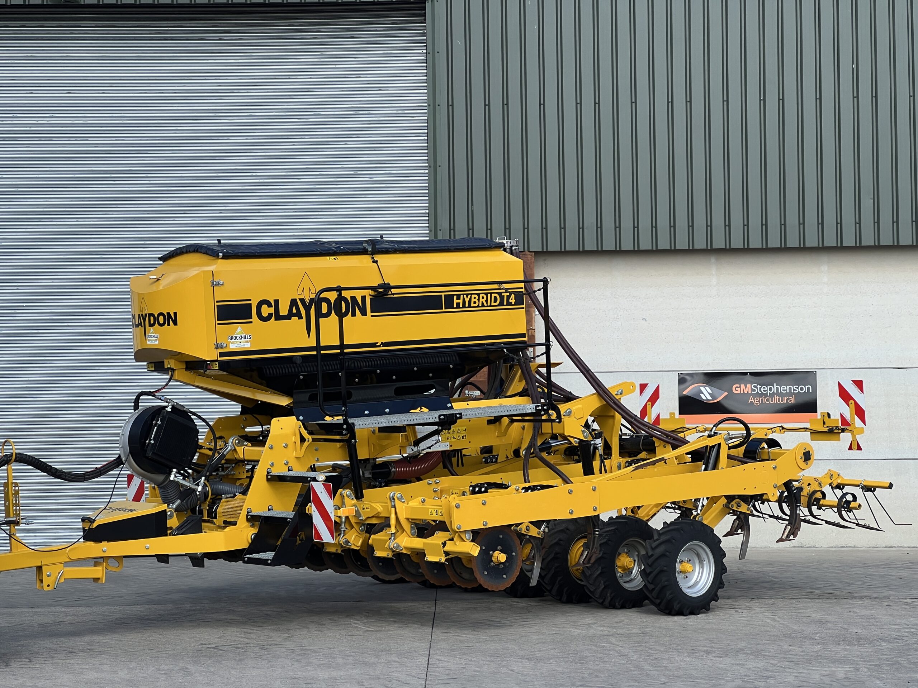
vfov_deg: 19.1
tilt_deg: +2.3
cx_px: 459
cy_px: 344
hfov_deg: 25.3
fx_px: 2042
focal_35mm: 77
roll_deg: +1.5
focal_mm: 9
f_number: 2.8
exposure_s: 1/346
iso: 32
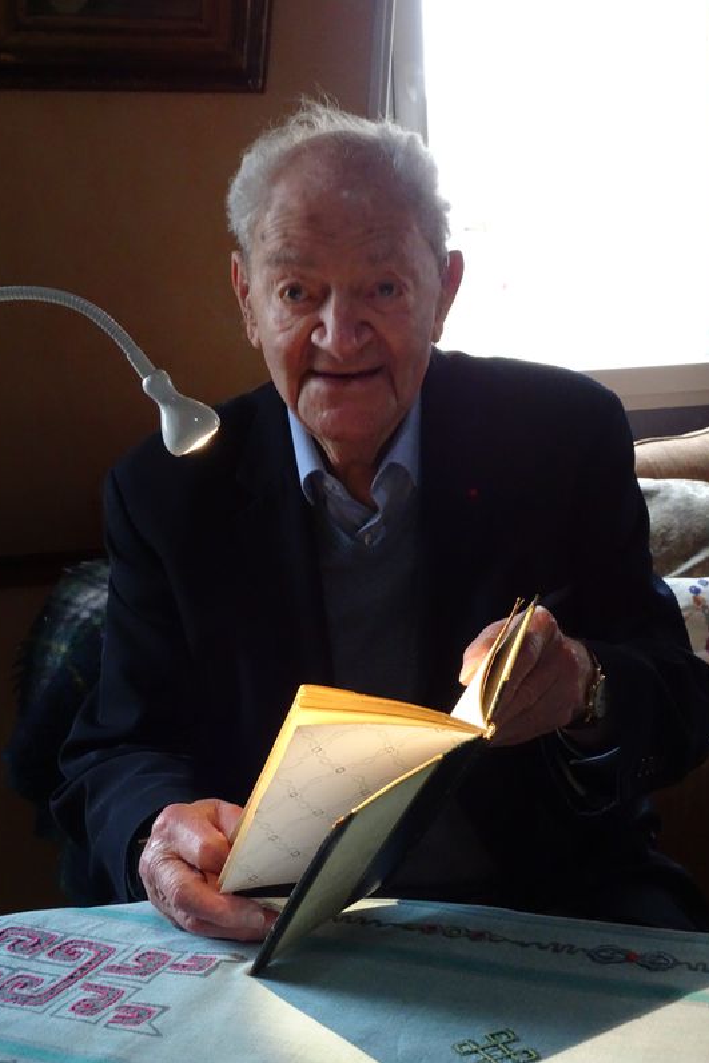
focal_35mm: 46
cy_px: 532
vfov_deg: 42.7
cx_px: 359
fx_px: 1358
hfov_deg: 29.3
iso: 800
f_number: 4.5
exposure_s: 1/40
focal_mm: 7.58
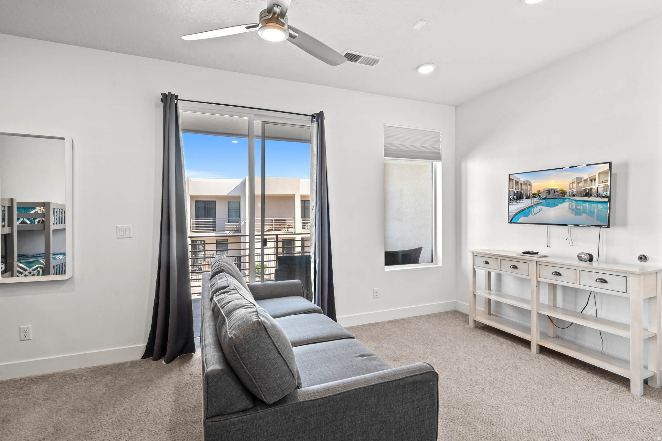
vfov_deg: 73.7
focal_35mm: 16
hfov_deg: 96.7
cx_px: 331
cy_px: 220
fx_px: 294
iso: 250
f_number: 10
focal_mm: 16
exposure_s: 1/8
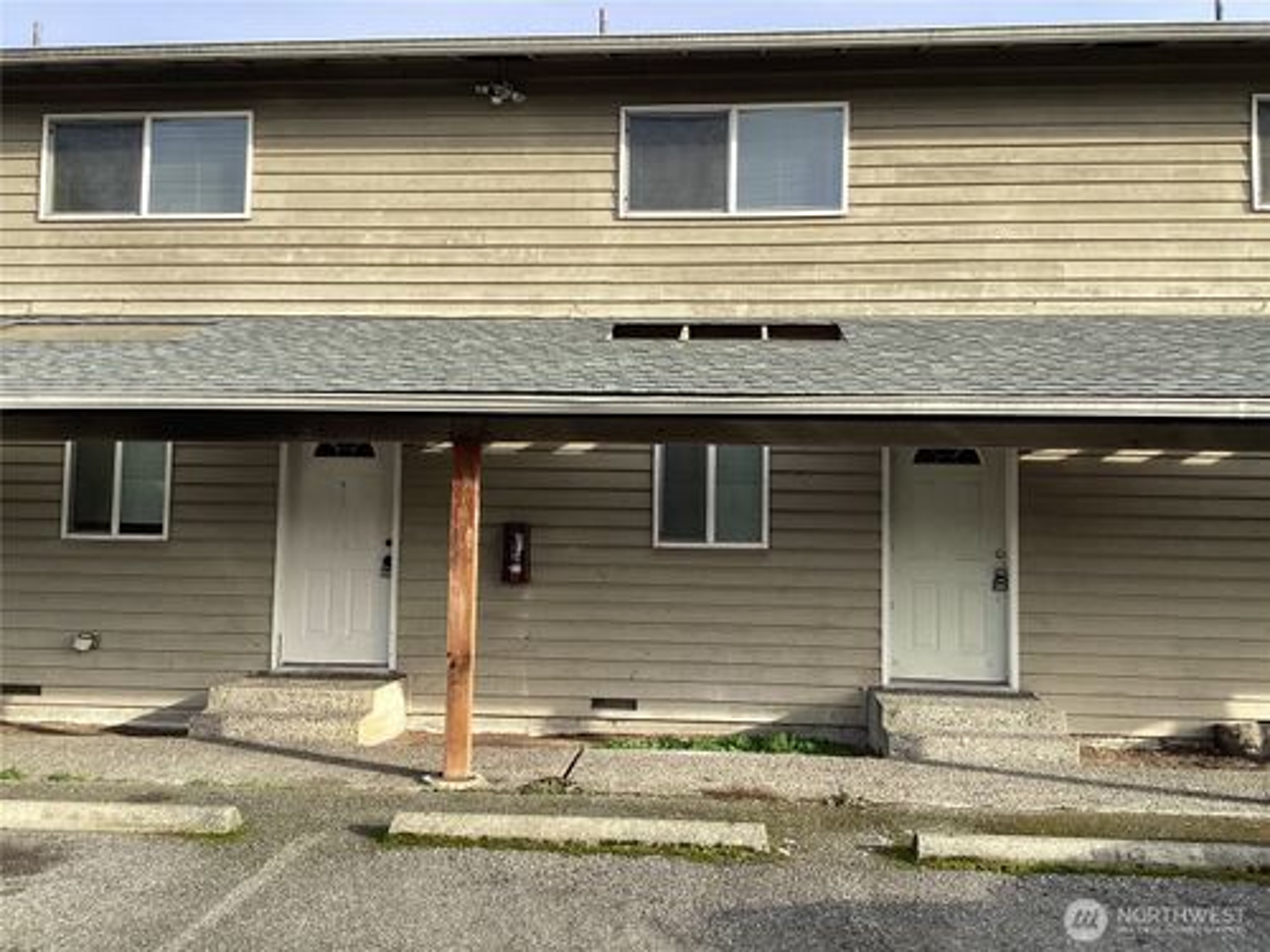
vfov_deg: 45.4
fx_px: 1137
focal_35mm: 31
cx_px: 635
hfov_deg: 58.4
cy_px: 476
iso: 25
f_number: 2.4
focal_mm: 3.3
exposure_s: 1/384
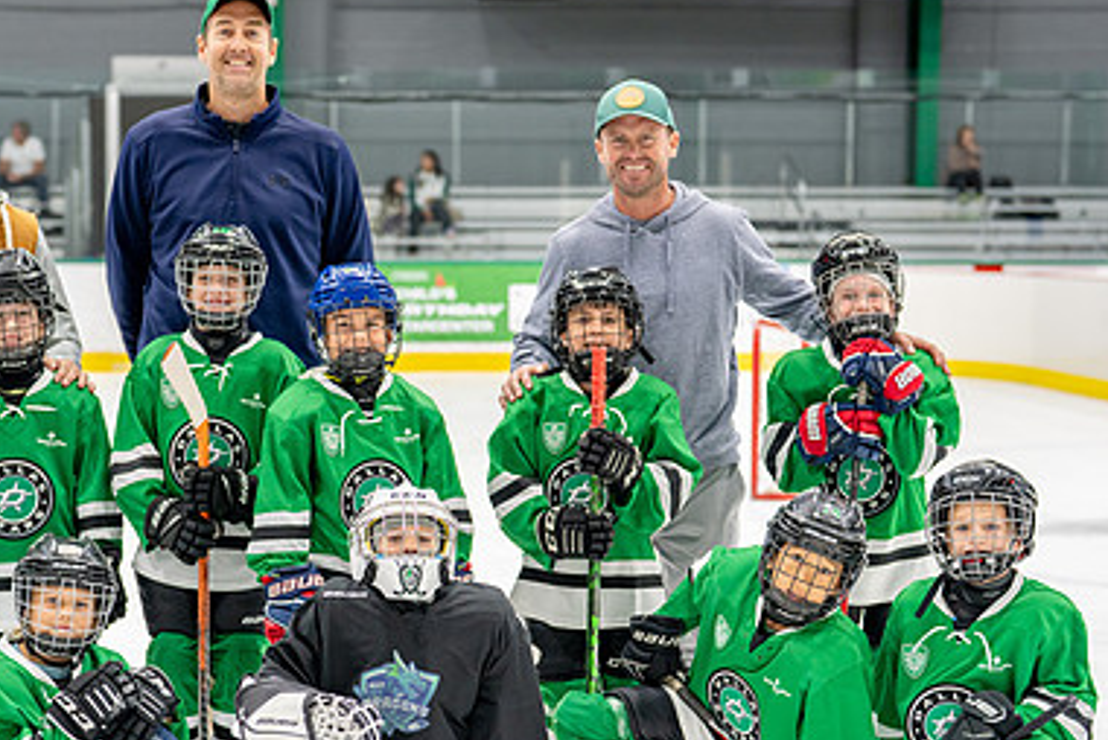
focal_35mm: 91
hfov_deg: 22.2
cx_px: 324
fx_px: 2803
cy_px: 488
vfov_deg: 15.0
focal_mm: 50
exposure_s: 1/500
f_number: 2.2
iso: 640
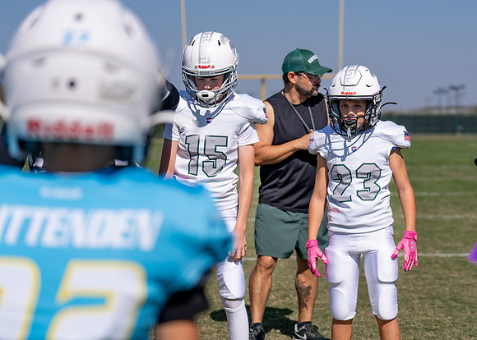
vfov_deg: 15.5
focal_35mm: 93
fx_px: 1254
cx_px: 321
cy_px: 163
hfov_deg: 21.4
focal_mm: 70
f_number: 2.8
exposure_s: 1/3200
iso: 100
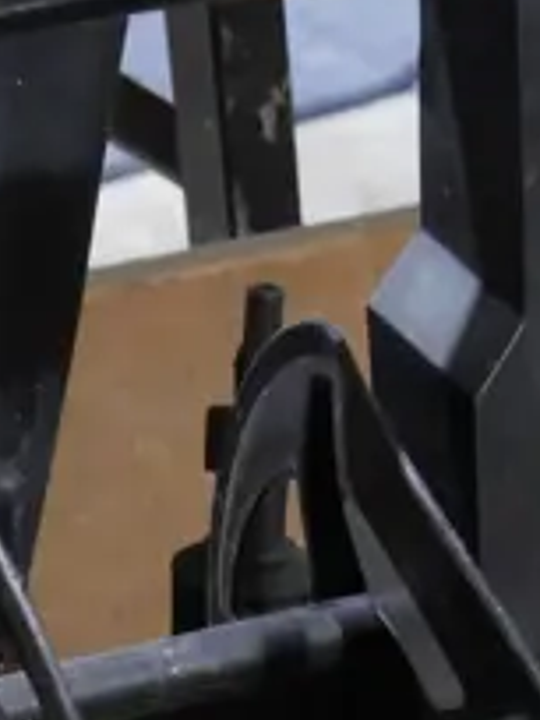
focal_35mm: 171
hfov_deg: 8.7
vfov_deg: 10.5
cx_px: 161
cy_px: 1482
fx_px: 3557
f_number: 4
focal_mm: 17
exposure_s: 1/60
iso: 1000
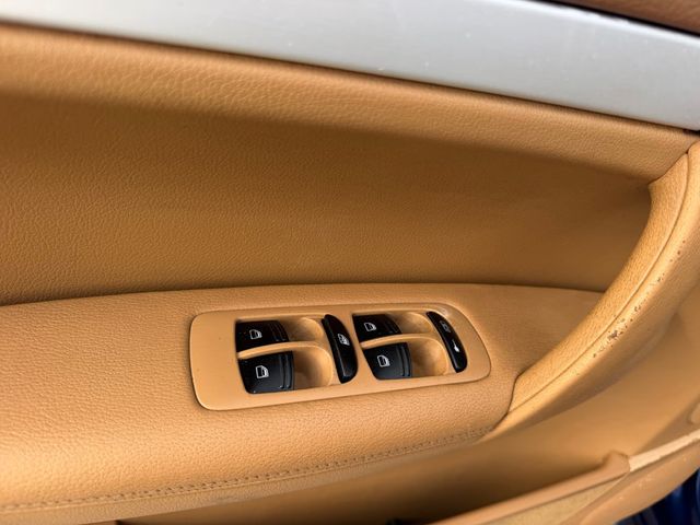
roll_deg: -10.1
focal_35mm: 24
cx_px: 350
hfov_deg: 71.6
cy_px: 262
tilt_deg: -39.9
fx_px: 485
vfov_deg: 56.8
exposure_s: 1/878
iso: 80
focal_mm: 6.76
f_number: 1.78
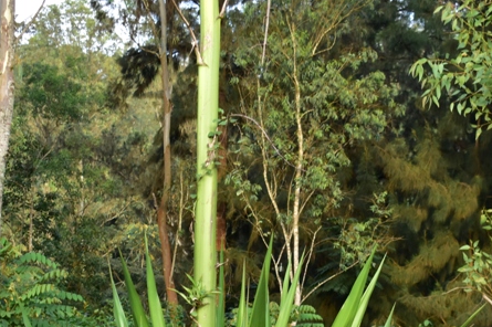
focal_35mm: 118
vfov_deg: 11.4
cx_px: 265
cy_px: 347
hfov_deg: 17.3
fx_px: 1613
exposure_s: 1/100
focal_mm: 35
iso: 400
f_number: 5.6
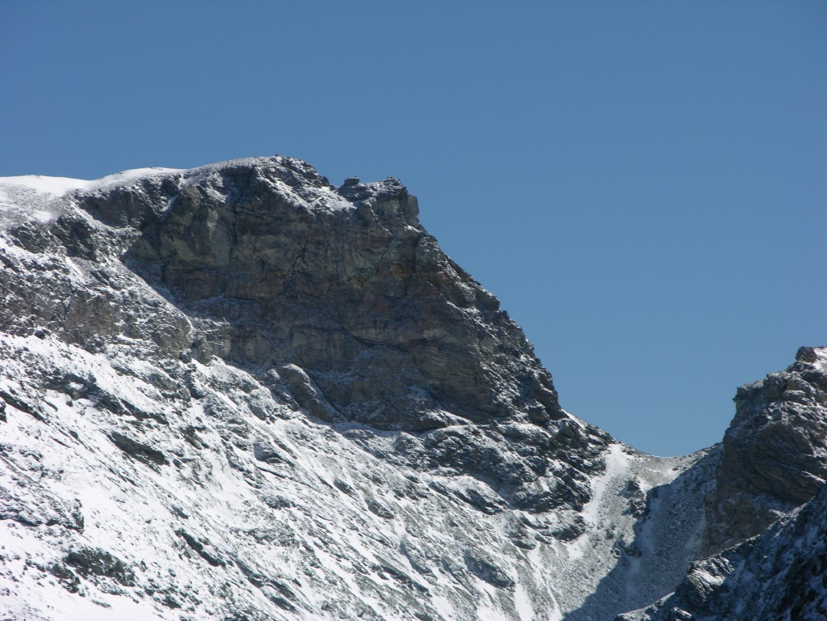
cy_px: 310
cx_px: 414
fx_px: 5256
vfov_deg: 6.8
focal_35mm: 220
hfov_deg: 9.0
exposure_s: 1/484
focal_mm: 56.7
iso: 50
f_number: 6.5
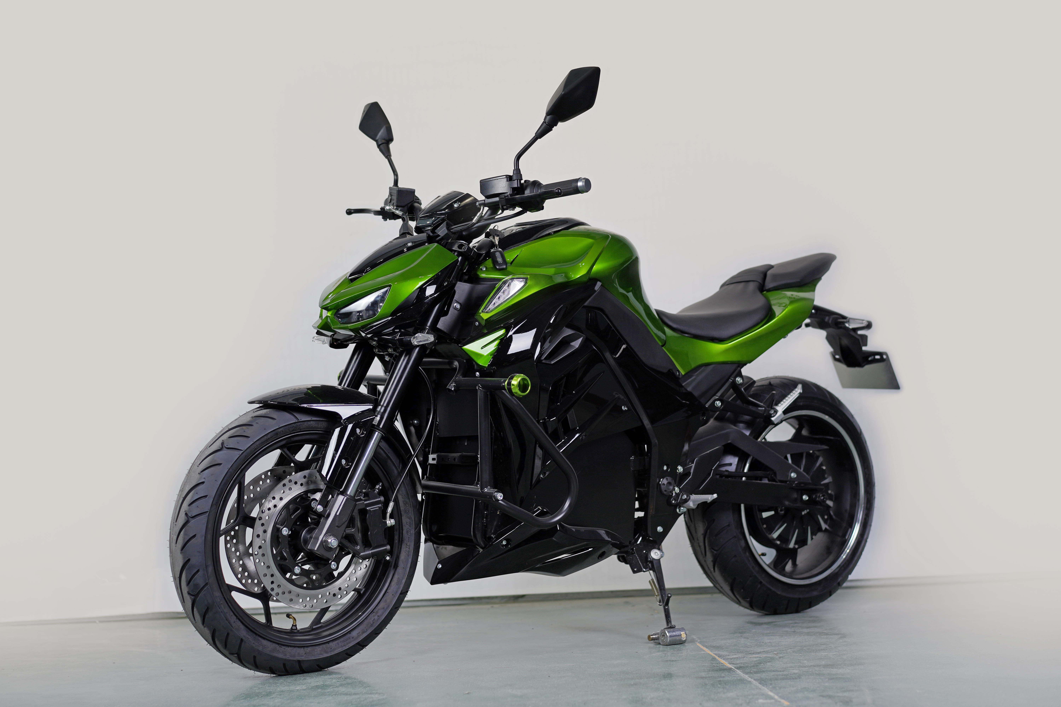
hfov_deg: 36.2
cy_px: 354
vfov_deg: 24.6
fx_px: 1621
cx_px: 530
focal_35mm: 55
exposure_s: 1/250
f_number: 2.8
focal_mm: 55
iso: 100
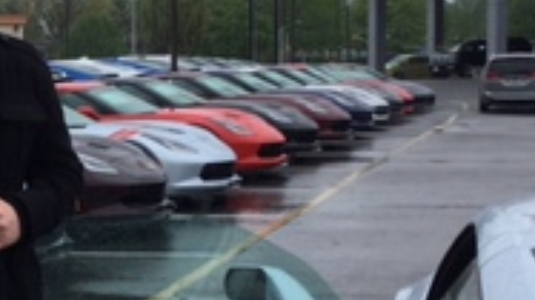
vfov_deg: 11.2
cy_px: 131
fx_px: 1531
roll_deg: +0.3
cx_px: 31
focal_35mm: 108
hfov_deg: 19.4
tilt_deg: -2.3
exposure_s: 1/1083
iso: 25
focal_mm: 4.15
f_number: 2.2
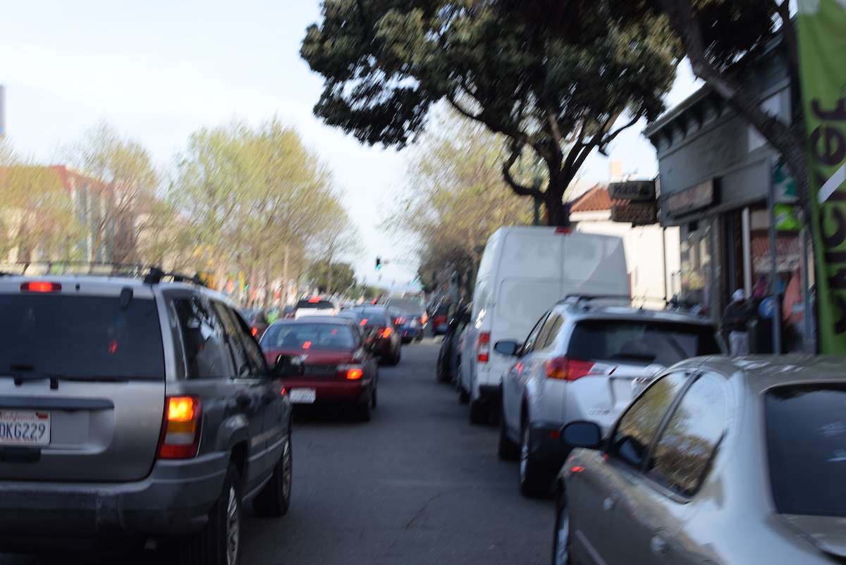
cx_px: 423
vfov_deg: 25.8
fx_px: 1235
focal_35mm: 52
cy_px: 282
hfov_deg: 37.8
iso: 100
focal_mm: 35
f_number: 9
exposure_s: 1/60
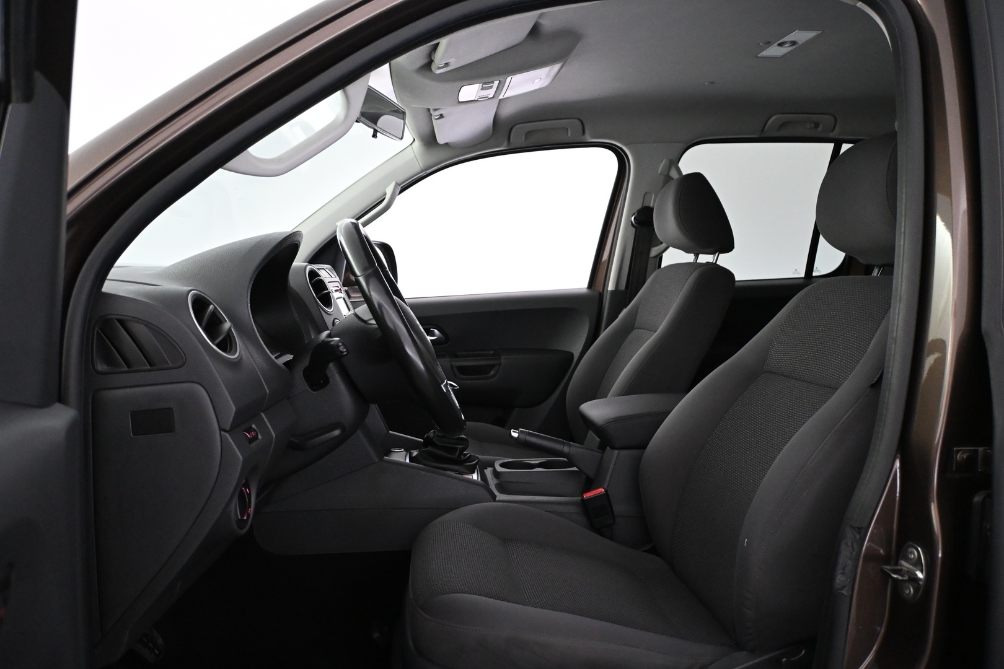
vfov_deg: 43.6
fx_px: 837
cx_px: 502
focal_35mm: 30
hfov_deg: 61.9
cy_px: 334
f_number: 3.8
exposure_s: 1/80
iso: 3200
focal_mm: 20
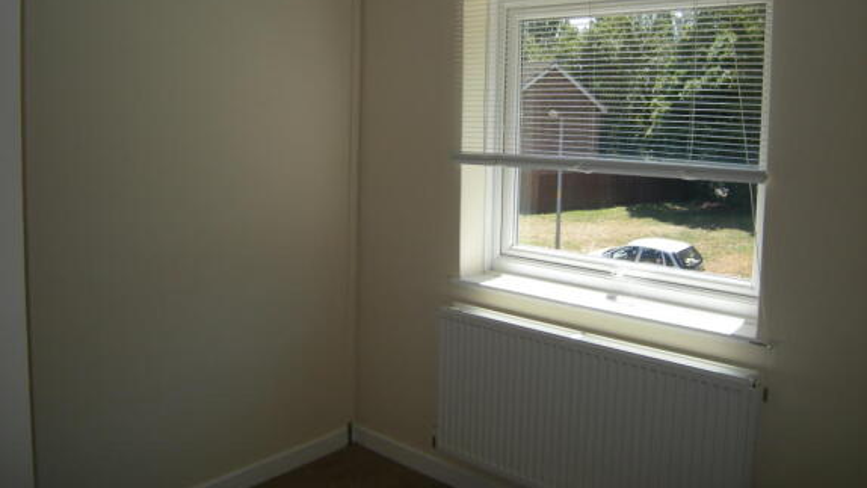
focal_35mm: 31
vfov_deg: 37.5
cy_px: 178
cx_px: 428
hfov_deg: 62.6
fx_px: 713
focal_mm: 4.7
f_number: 2.8
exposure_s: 1/293
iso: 64
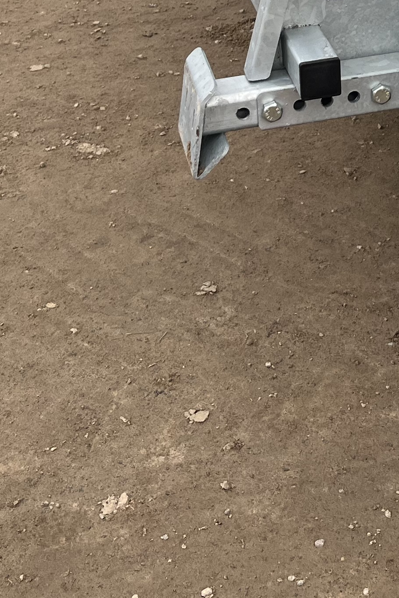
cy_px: -62
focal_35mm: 80
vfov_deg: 23.7
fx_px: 1330
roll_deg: -1.0
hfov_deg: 16.5
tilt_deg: -19.9
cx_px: 456
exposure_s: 1/696
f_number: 1.6
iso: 50
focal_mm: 5.1
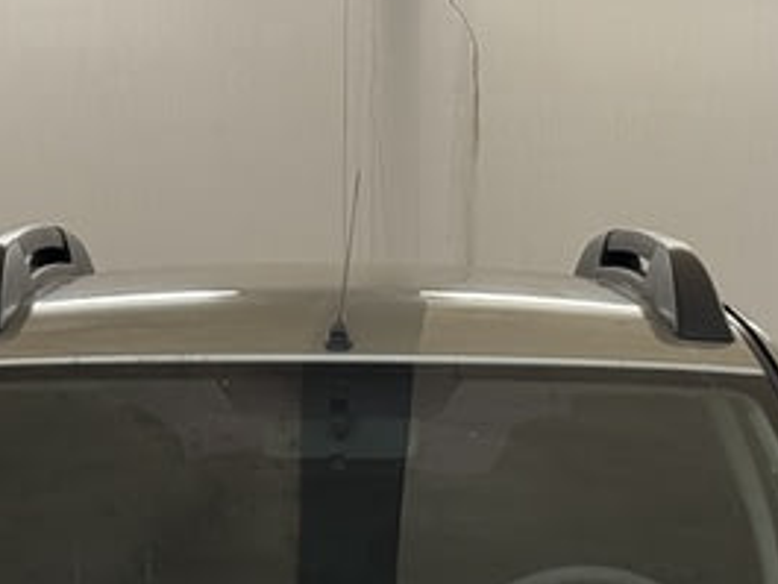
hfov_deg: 12.1
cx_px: 332
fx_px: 3665
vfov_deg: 8.9
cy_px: 850
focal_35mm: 163
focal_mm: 6.76
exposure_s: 1/399
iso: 64
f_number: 1.78
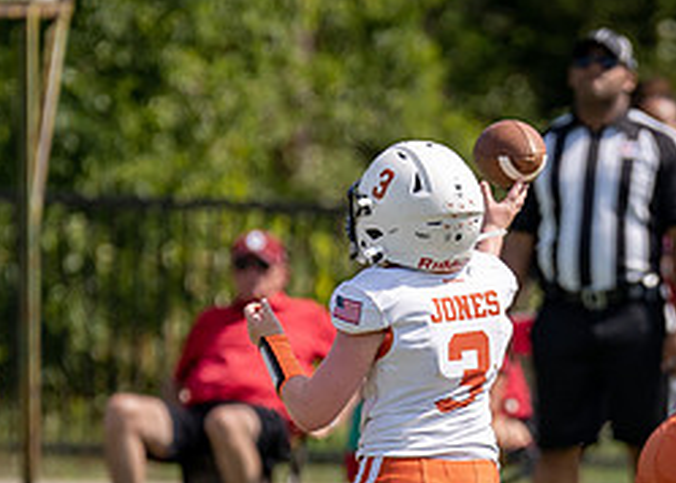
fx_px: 16688
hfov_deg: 2.3
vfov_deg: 1.7
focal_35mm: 869
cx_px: 568
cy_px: 509
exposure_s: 1/3200
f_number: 2.8
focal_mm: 200
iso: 125
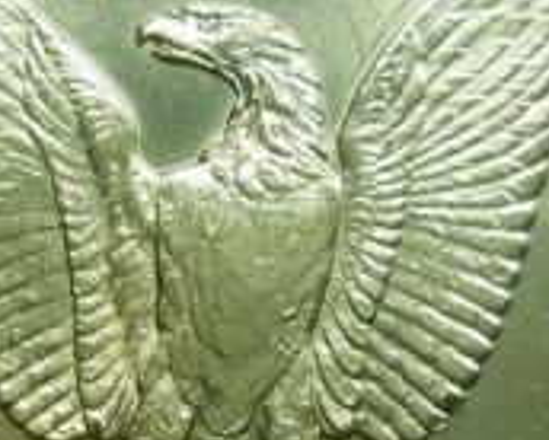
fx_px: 1773
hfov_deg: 17.5
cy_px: 357
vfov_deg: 14.1
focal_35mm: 109
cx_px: 134
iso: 100
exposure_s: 1/50
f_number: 3.3
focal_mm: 5.2
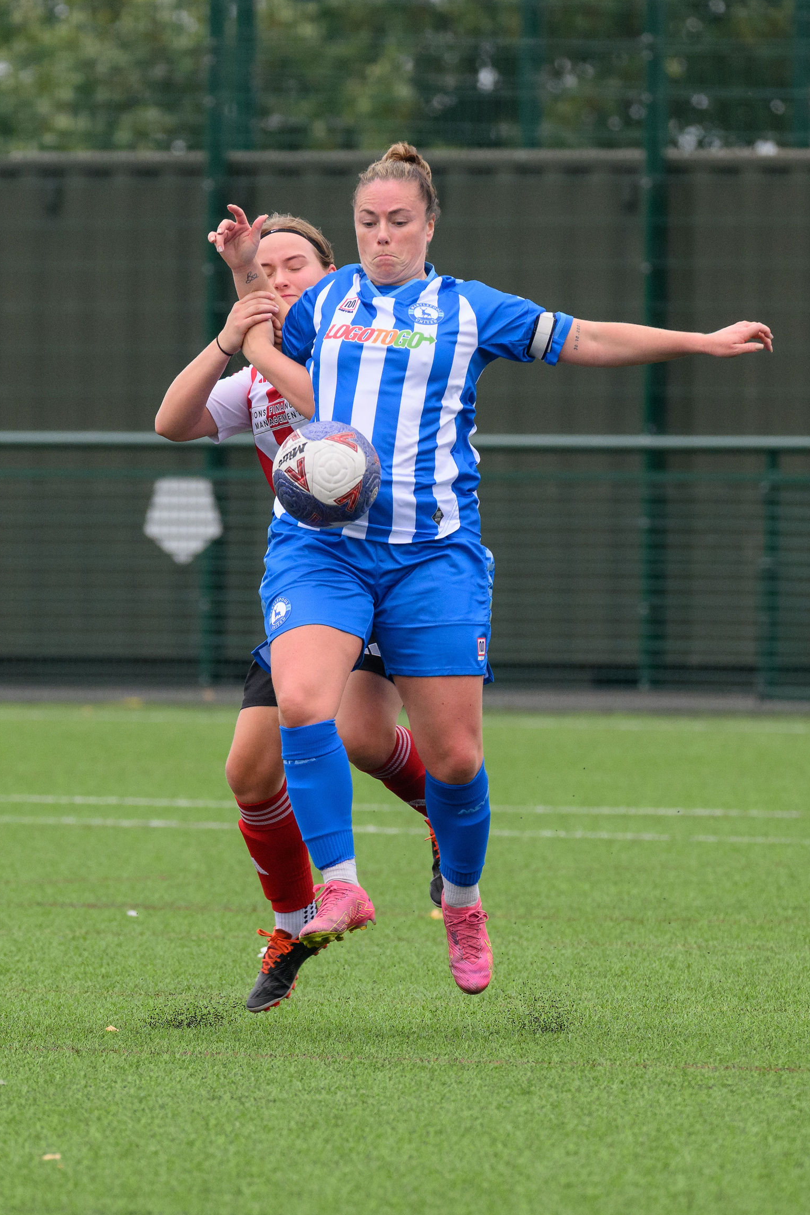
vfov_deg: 3.4
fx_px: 20178
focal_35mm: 598
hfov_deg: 2.3
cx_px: 305
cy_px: 782
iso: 1000
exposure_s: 1/1250
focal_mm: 260
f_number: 5
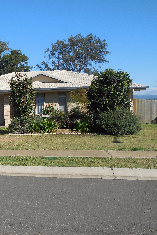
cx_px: 5
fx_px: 275
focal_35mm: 42
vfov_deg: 46.4
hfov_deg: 30.0
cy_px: 118
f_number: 3.2
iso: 125
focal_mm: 5.3
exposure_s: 1/1600
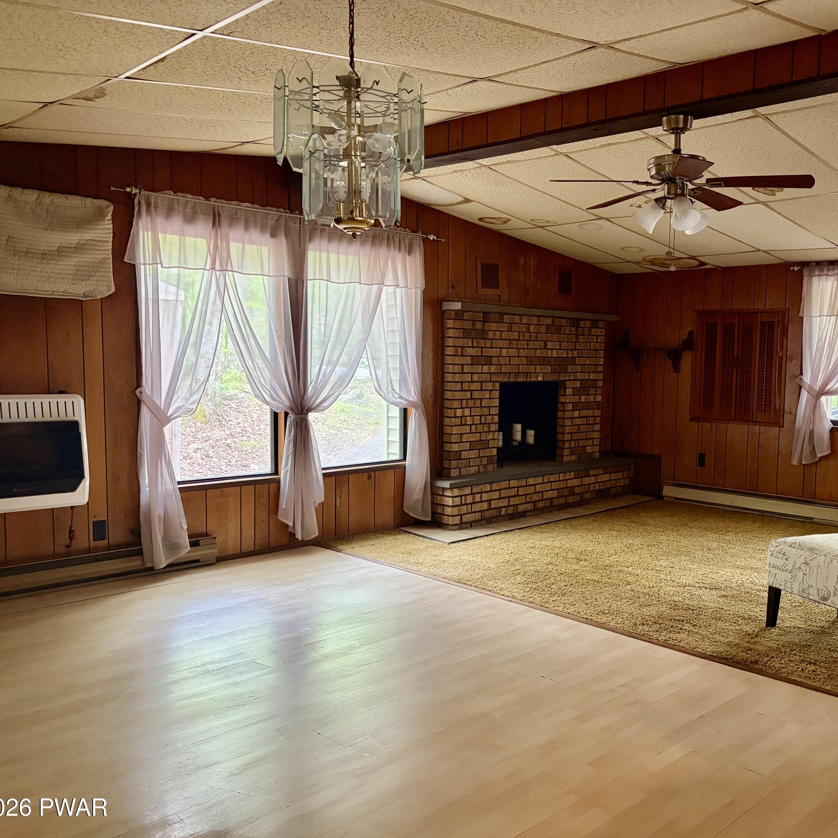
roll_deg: -0.9
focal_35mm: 31
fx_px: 849
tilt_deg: -5.0
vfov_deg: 52.5
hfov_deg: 52.0
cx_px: 525
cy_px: 422
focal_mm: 5.96
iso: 320
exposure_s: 1/60
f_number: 1.6
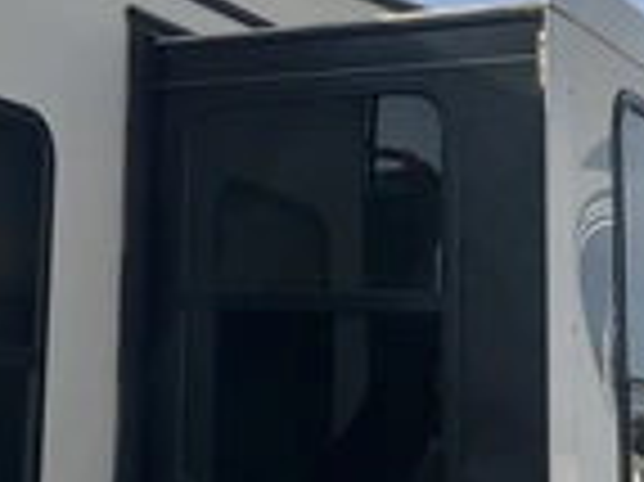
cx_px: -189
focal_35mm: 81
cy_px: 86
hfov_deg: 21.8
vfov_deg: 18.0
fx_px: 1506
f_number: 1.8
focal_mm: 3
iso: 25
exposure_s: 1/2058
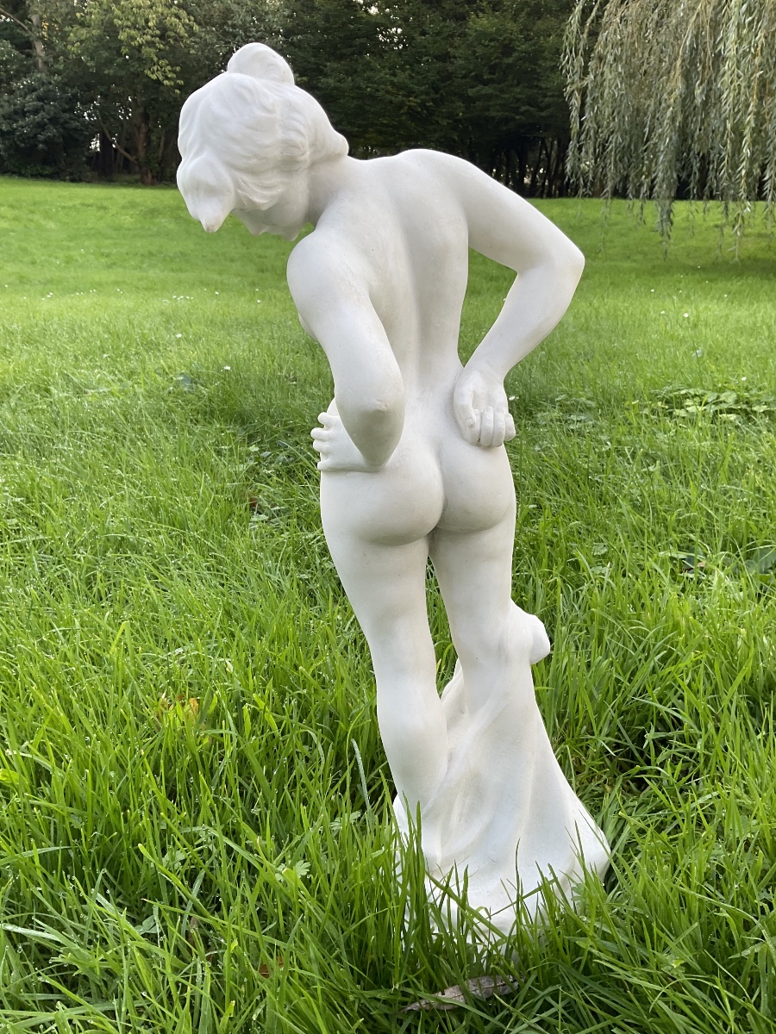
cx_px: 388
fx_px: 867
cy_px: 517
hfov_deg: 48.2
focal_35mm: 29
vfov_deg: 61.7
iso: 16
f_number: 1.8
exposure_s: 1/130
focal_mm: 3
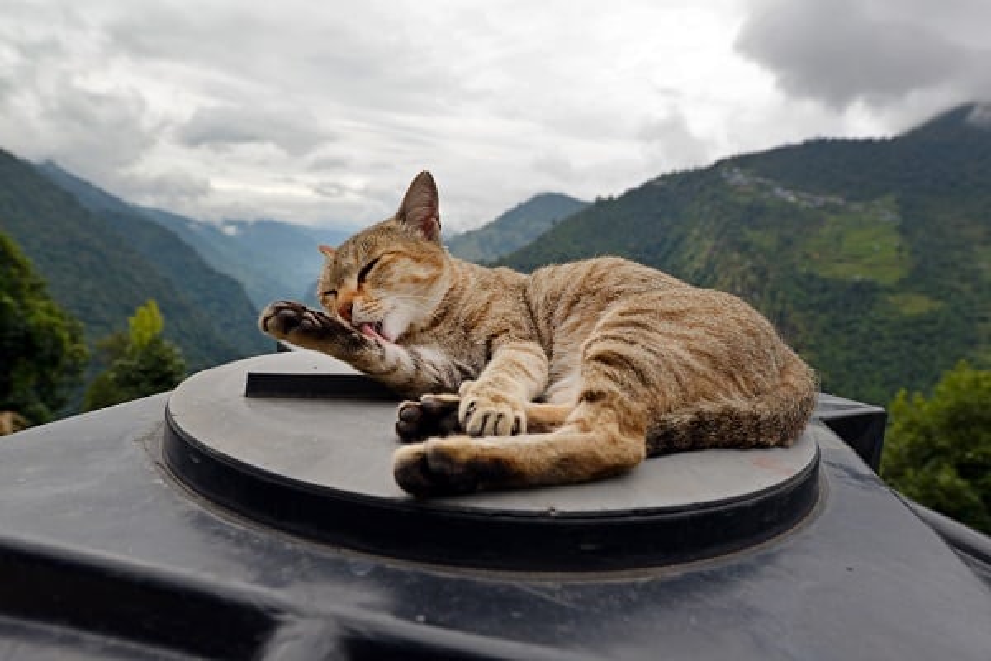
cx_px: 496
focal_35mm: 24
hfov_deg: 73.7
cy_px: 330
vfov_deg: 53.1
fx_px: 661
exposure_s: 1/1000
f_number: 6.3
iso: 320
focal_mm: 24
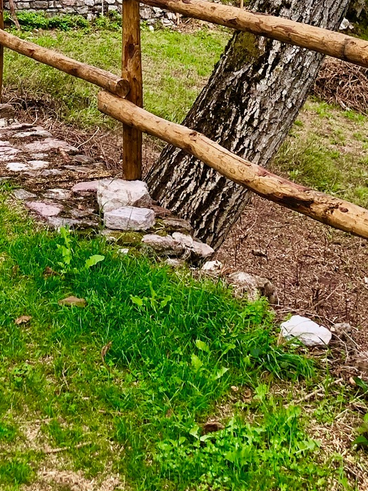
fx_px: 1148
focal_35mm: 81
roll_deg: +1.5
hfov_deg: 18.1
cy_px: -39
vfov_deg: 22.8
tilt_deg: -1.8
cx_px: 81
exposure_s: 1/369
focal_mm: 3.99
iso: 20
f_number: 1.8
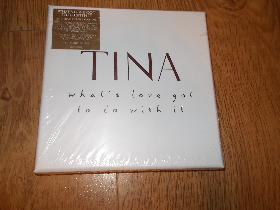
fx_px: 235
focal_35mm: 29
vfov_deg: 48.2
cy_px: 105
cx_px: 140
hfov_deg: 61.7
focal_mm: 4.1
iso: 200
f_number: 3.3
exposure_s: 1/30
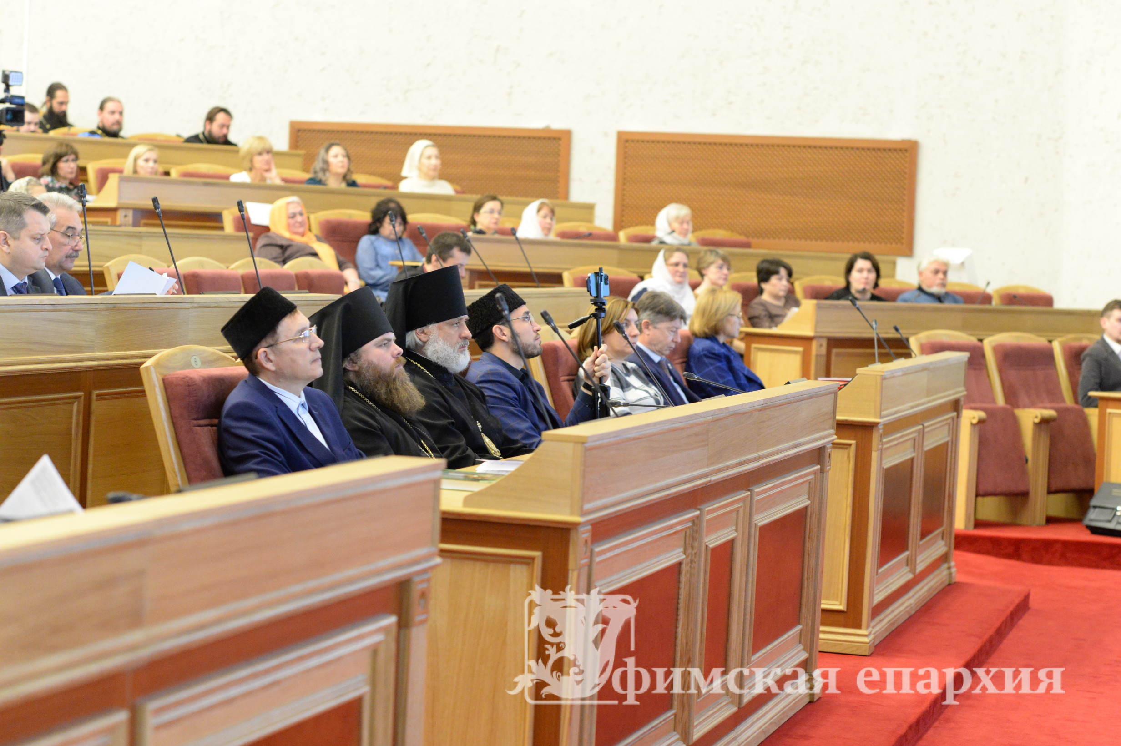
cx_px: 560
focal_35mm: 85
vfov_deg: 16.1
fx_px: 2645
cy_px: 373
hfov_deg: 23.9
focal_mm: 85
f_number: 4
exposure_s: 1/100
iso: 6400
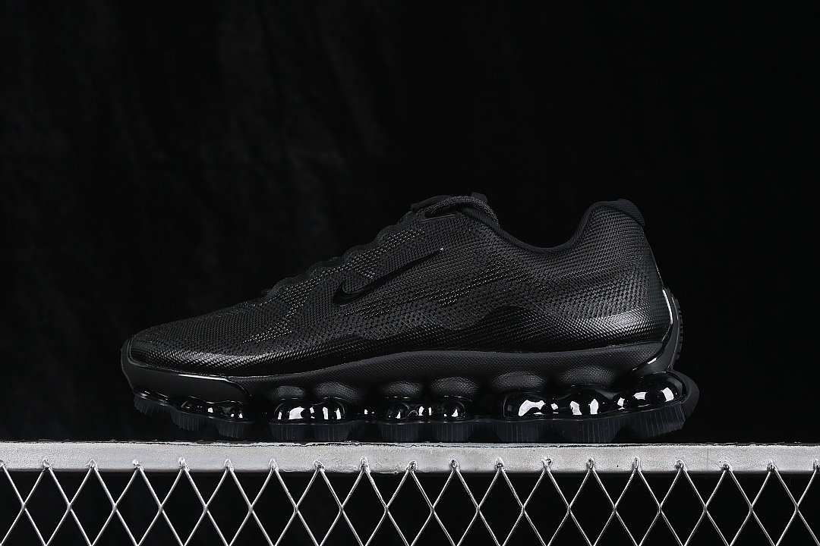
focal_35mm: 75
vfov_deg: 18.2
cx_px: 410
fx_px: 1708
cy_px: 273
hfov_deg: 27.0
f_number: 6.3
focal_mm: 50
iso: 160
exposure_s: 1/60
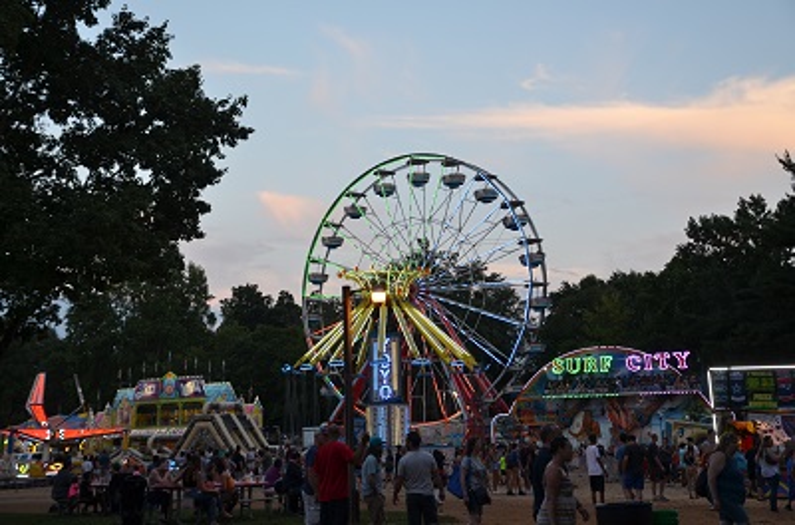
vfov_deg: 25.6
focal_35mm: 52
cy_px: 262
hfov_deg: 38.0
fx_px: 1156
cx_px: 398
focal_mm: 35
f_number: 5.6
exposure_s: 1/125
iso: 280
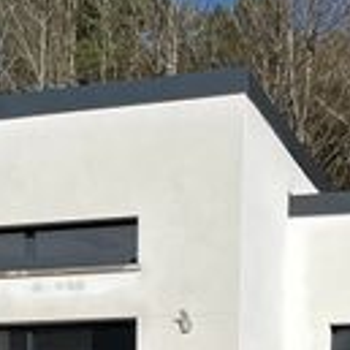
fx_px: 1224
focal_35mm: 107
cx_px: 43
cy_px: 597
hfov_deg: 16.1
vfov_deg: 14.6
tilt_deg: -8.6
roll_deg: +0.4
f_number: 1.6
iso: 50
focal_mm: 5.1
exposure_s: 1/4651
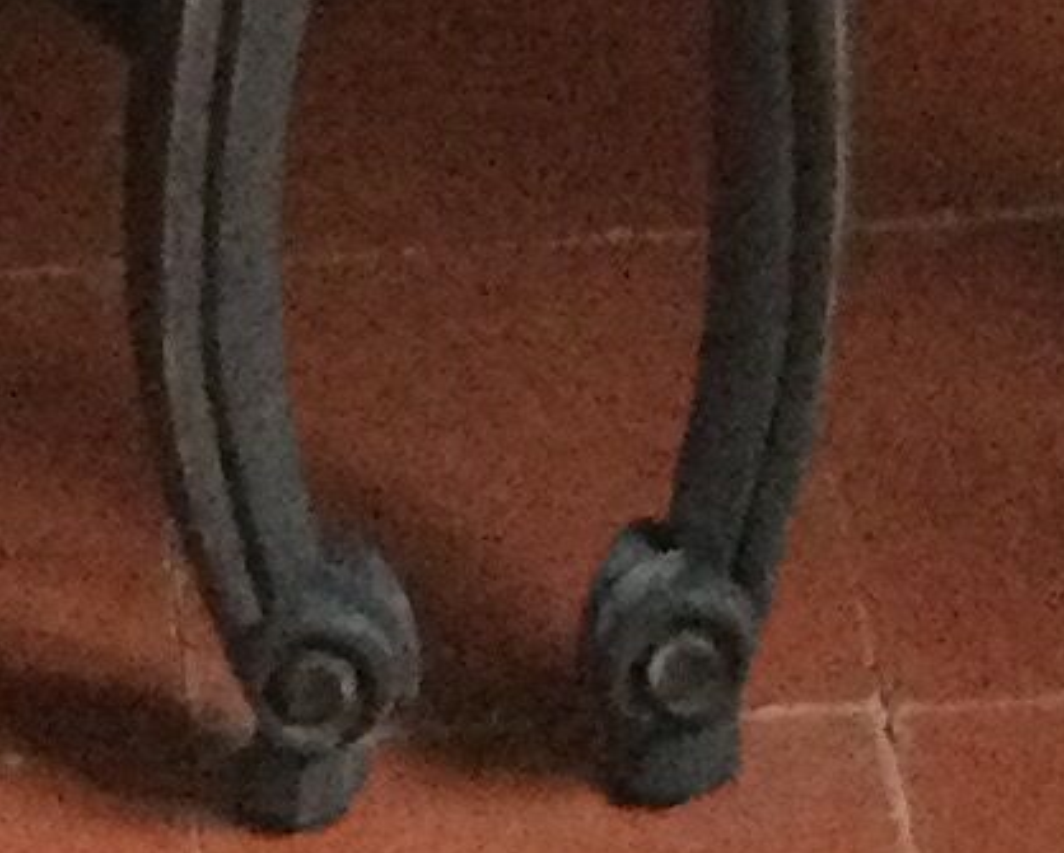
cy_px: -1660
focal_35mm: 236
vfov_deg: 6.1
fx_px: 7437
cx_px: 160
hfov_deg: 8.2
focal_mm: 3.3
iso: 400
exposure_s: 1/17
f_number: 2.4
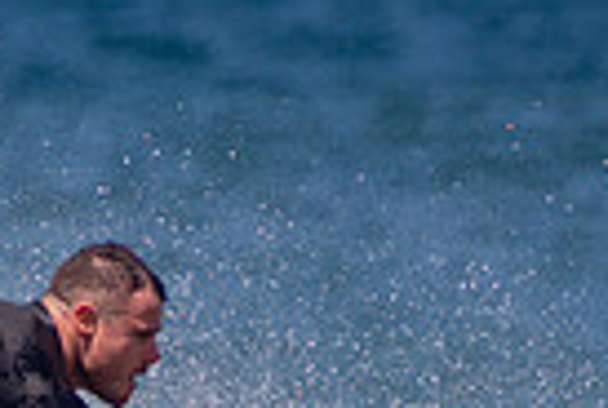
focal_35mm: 2536
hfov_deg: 0.8
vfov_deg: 0.5
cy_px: 769
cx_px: 53
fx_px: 42923
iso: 200
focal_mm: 400
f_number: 5.6
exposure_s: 1/1250
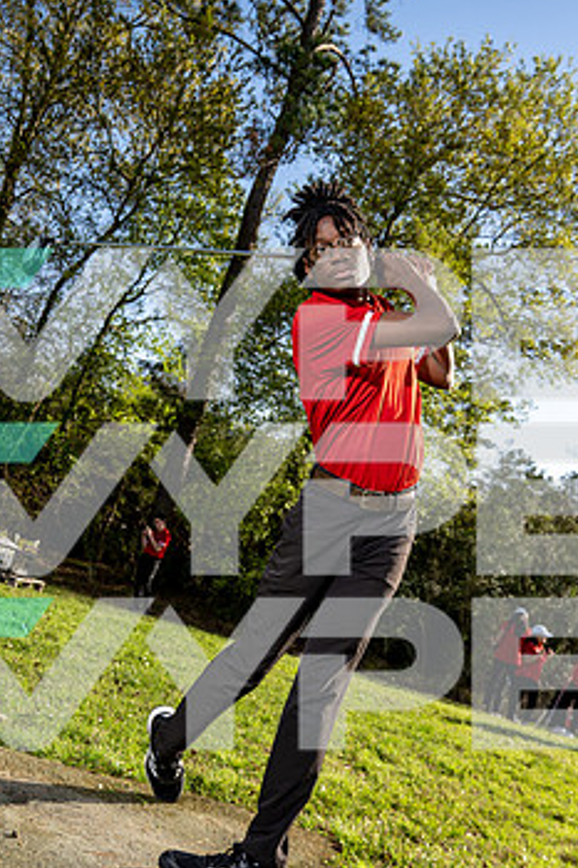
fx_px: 868
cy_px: 501
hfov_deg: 36.8
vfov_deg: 52.9
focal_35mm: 36
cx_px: 275
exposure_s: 1/250
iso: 100
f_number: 5.6
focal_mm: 28
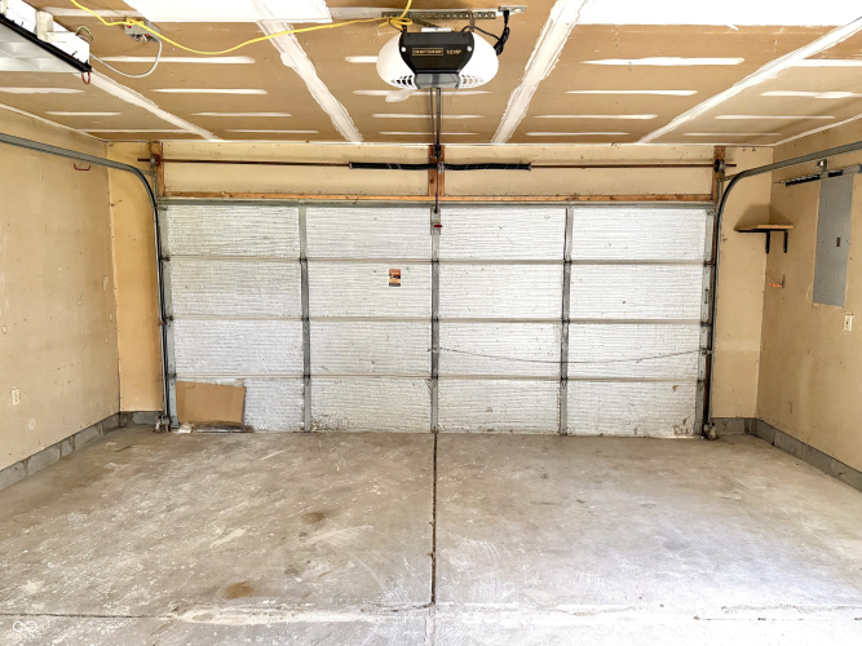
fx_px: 598
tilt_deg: -5.5
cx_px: 431
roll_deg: -0.2
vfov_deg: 56.8
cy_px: 323
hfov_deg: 71.6
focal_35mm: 24
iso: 250
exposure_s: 1/60
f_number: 1.78
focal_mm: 6.76
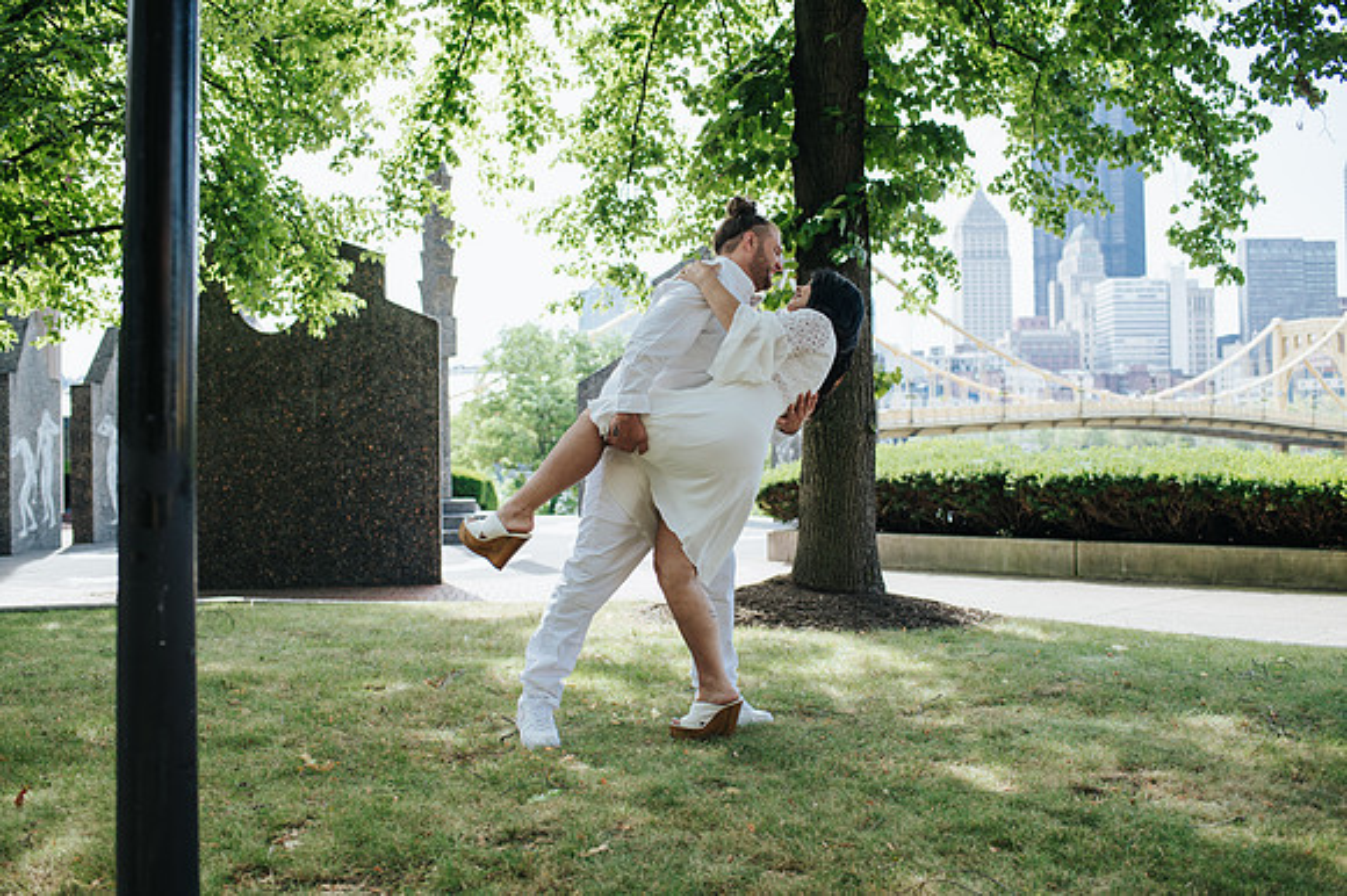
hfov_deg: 54.5
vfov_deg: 37.8
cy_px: 448
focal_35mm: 35
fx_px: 1309
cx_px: 674
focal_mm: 35
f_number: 3.2
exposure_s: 1/640
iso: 100
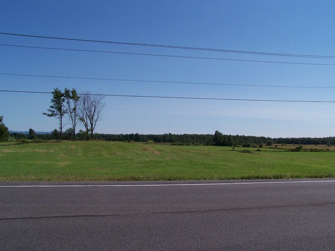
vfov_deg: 37.7
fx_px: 368
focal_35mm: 38
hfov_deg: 49.0
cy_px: 126
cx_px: 168
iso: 80
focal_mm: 6.3
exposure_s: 1/800
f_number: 5.6
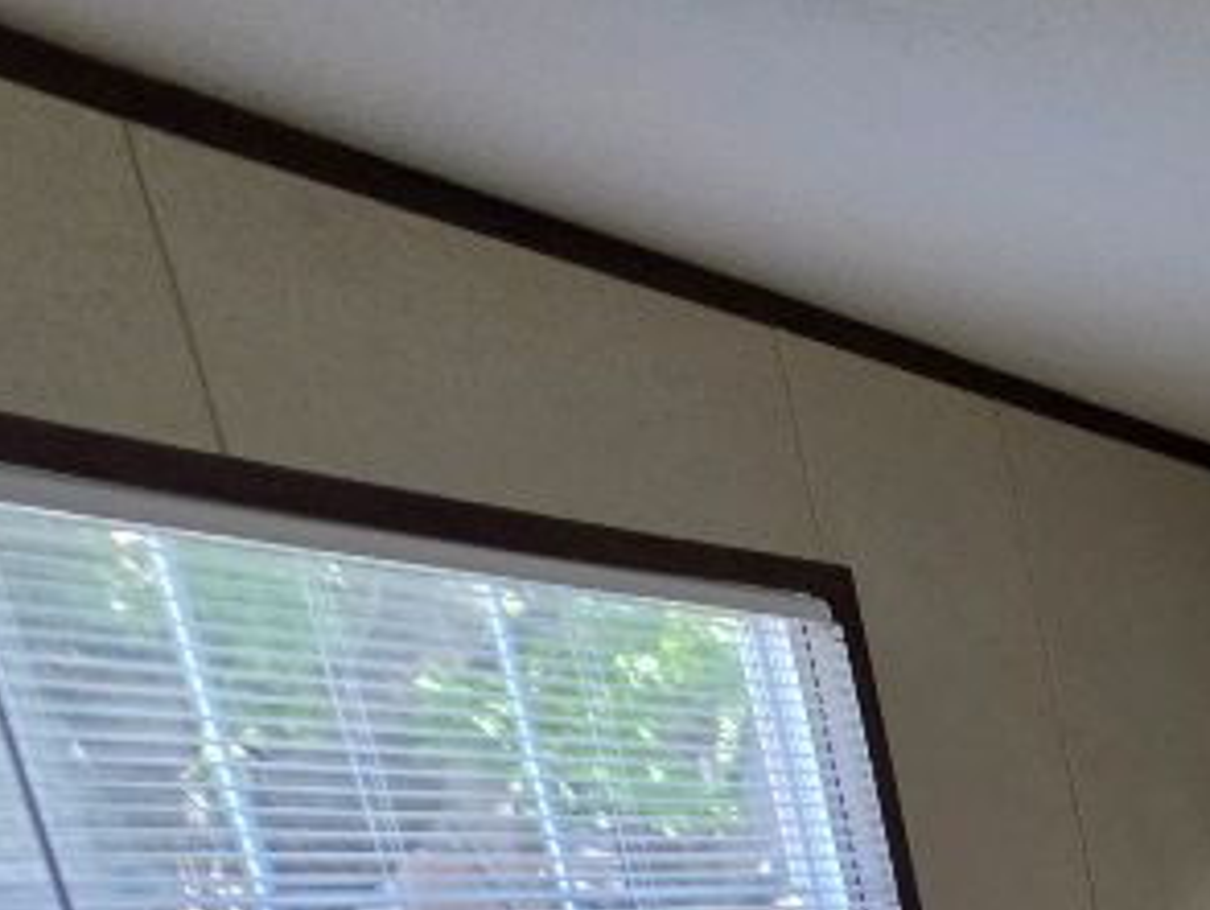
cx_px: 2251
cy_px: 1515
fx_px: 1854
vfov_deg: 21.2
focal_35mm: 53
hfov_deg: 21.2
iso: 160
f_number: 1.9
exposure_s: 1/60
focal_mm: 2.2
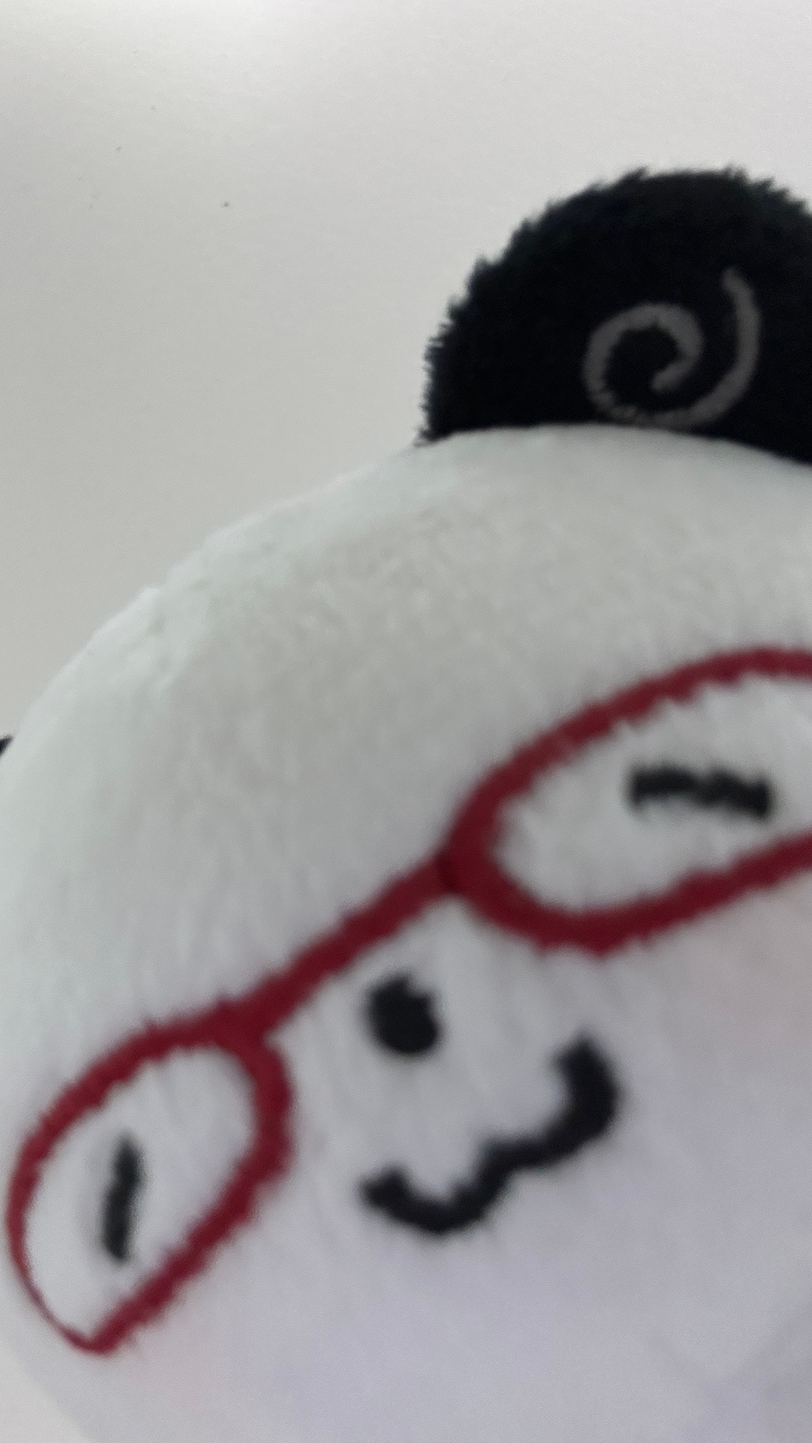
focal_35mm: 33
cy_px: 725
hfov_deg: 35.4
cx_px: 307
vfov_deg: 59.5
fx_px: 1263
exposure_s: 1/60
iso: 200
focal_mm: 2.69
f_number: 1.9
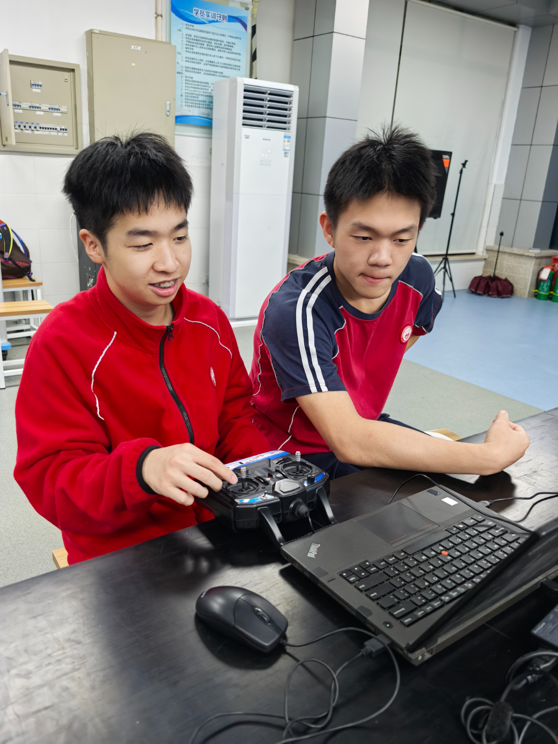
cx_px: 279
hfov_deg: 51.4
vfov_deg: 65.3
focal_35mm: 27
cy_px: 372
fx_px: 580
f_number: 1.4
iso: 640
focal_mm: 6.98
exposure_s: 1/633
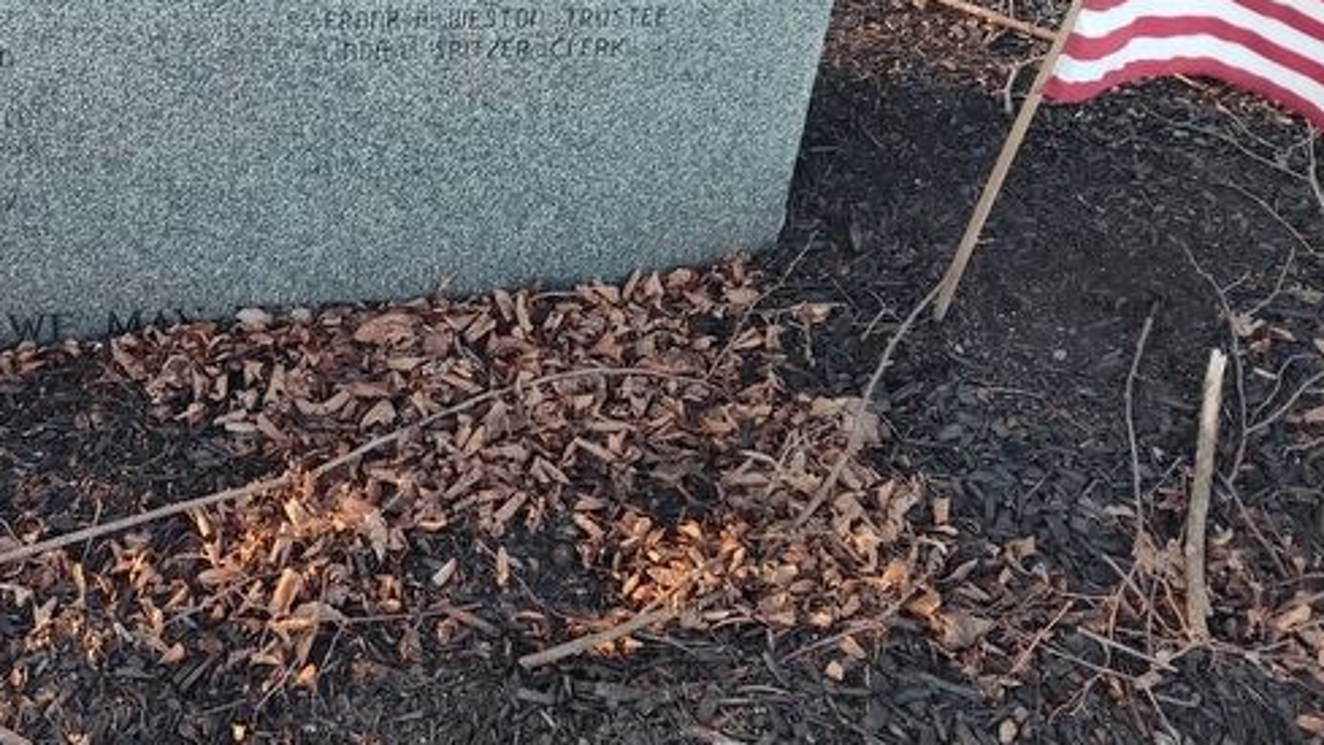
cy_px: -41
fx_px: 1439
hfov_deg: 47.3
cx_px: 309
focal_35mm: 41
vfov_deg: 27.0
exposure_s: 1/120
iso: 497
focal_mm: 5.56
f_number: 1.8
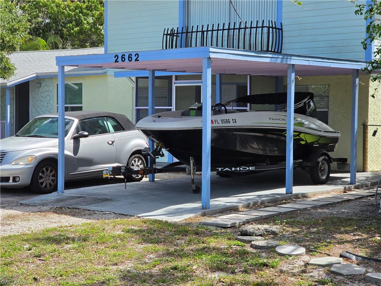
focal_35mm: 69
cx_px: 190
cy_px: 143
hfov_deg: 28.2
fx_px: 759
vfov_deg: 21.3
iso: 25
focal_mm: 7
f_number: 2.4
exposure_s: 1/574
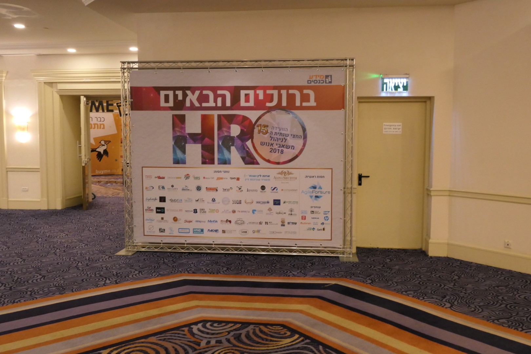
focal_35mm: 32
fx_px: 472
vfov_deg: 41.1
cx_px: 266
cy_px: 177
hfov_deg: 58.7
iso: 1600
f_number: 5.6
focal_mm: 11.7
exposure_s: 1/40
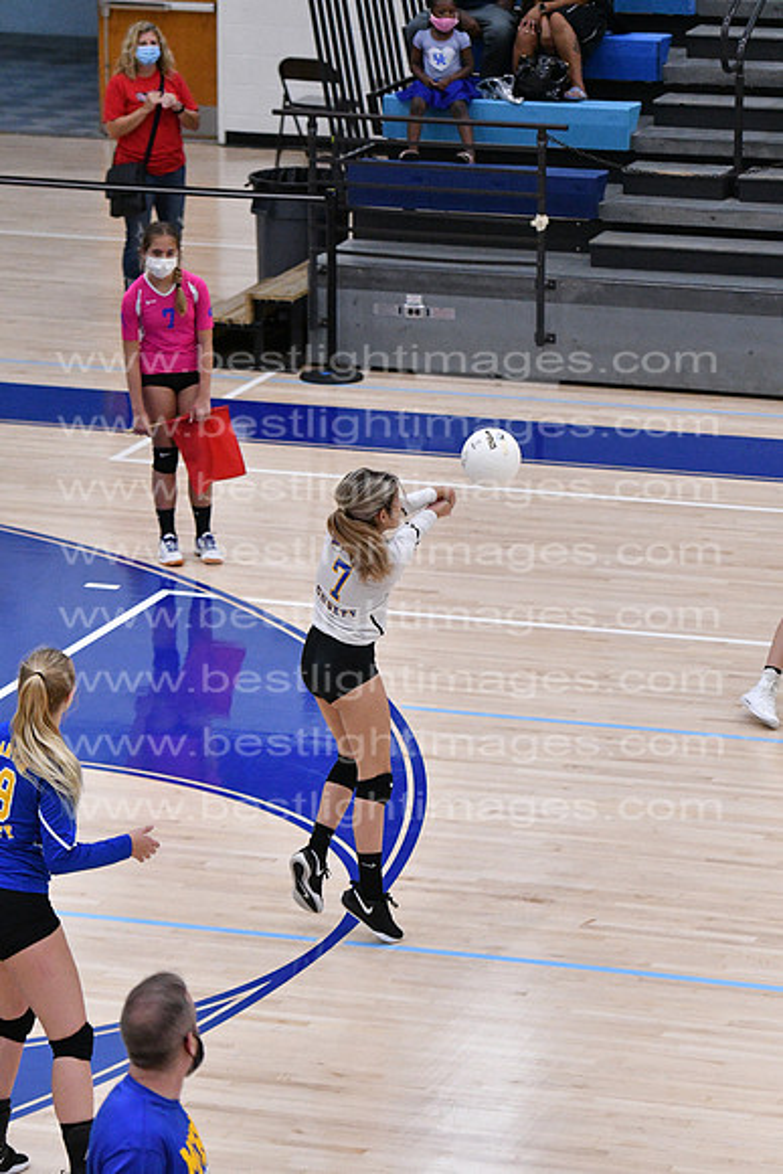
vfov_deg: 13.0
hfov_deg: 8.7
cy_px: 587
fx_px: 5135
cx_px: 392
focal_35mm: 158
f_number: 3.2
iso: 6400
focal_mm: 105
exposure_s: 1/1250
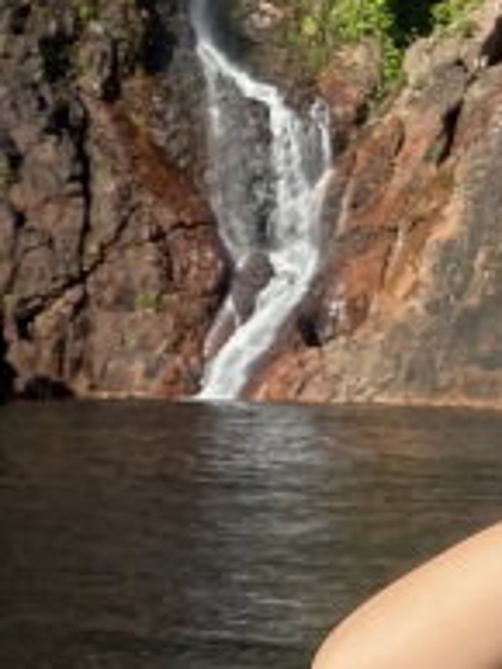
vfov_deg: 14.6
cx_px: 1162
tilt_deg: -1.3
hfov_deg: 9.8
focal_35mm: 135
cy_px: 426
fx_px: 2607
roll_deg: -0.3
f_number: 1.8
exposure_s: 1/2358
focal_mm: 4.25
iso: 32
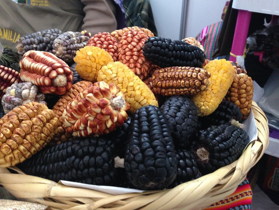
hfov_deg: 55.4
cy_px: 105
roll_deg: -0.5
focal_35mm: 33
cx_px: 140
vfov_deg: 42.9
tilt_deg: -29.7
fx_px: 266
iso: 320
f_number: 2.4
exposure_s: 1/20
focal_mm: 4.12
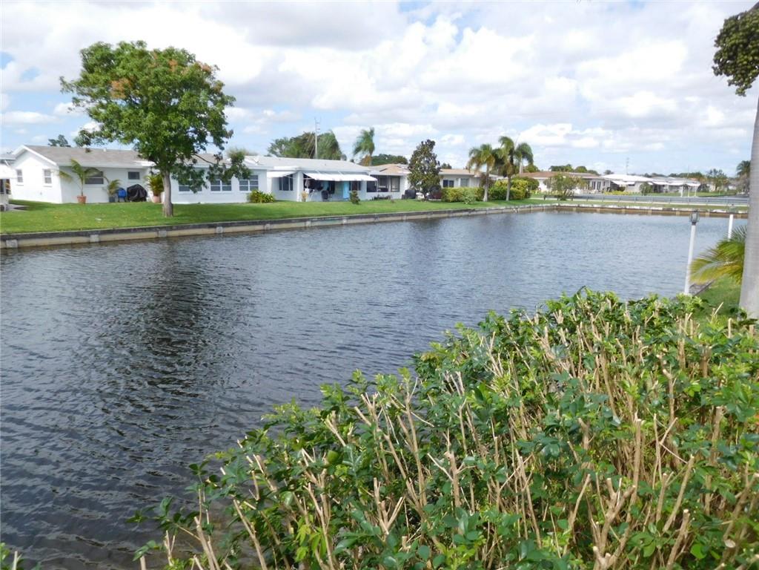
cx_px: 380
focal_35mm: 25
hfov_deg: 69.4
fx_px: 548
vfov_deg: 54.9
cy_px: 285
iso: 125
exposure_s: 1/1000
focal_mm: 4.5
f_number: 3.4
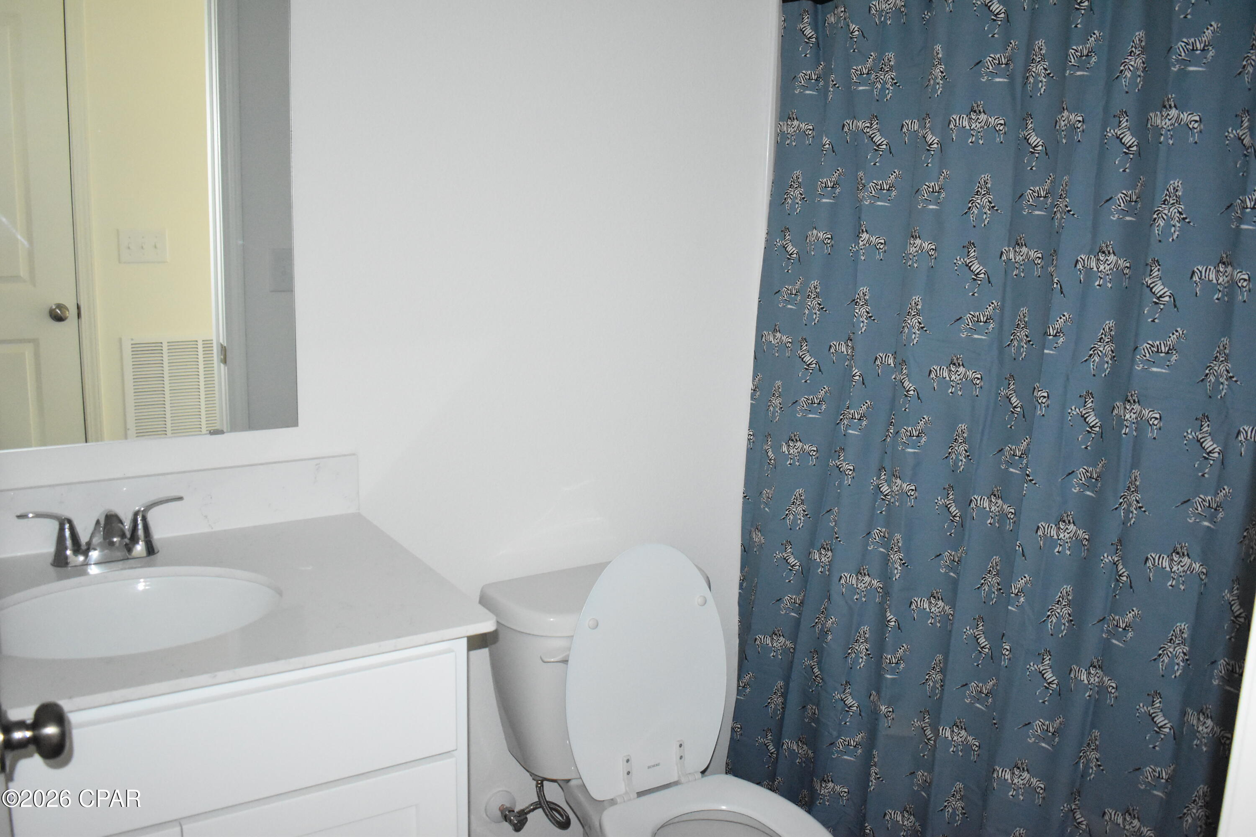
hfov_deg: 57.2
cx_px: 628
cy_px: 418
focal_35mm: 33
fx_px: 1151
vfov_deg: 40.0
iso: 5600
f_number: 3.8
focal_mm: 22
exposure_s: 1/60
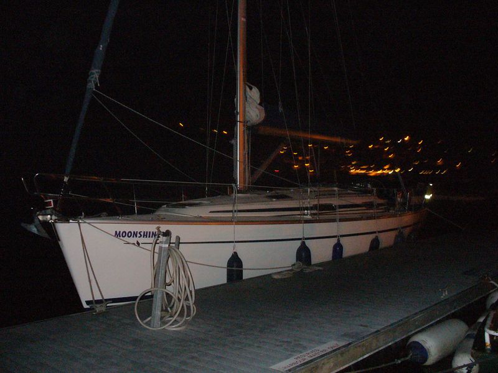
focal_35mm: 37
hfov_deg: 50.1
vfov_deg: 38.7
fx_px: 532
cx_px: 249
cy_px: 186
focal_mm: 6.1
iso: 400
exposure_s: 1/8
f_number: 2.8
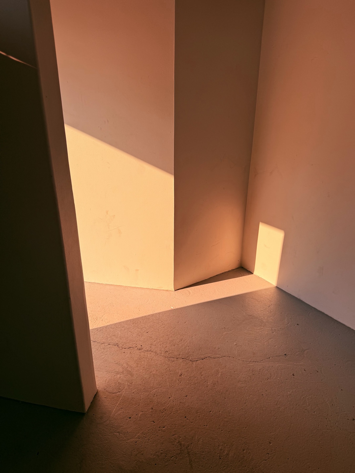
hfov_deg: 56.8
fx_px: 328
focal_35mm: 24
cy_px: 236
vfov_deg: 71.6
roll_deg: +0.1
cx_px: 178
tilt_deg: -21.5
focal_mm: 6.76
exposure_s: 1/1812
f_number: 1.78
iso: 80
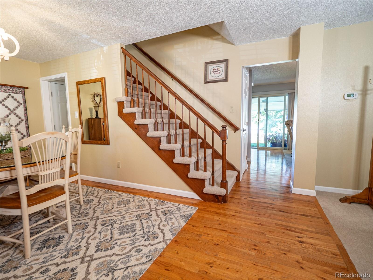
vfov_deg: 78.1
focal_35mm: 16
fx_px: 172
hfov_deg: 94.5
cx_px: 186
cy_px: 140
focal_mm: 8
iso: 200
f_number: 4.5
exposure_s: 1/13
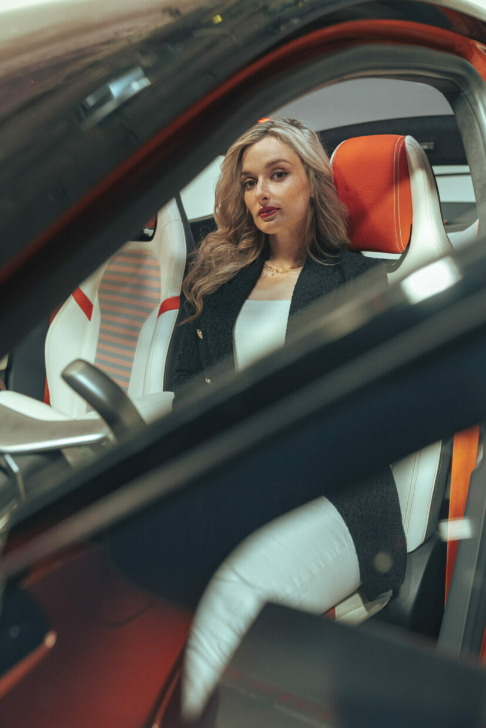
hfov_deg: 42.3
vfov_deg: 60.3
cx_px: 243
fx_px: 628
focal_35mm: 31
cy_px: 364
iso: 2500
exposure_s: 1/50
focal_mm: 31
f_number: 3.2
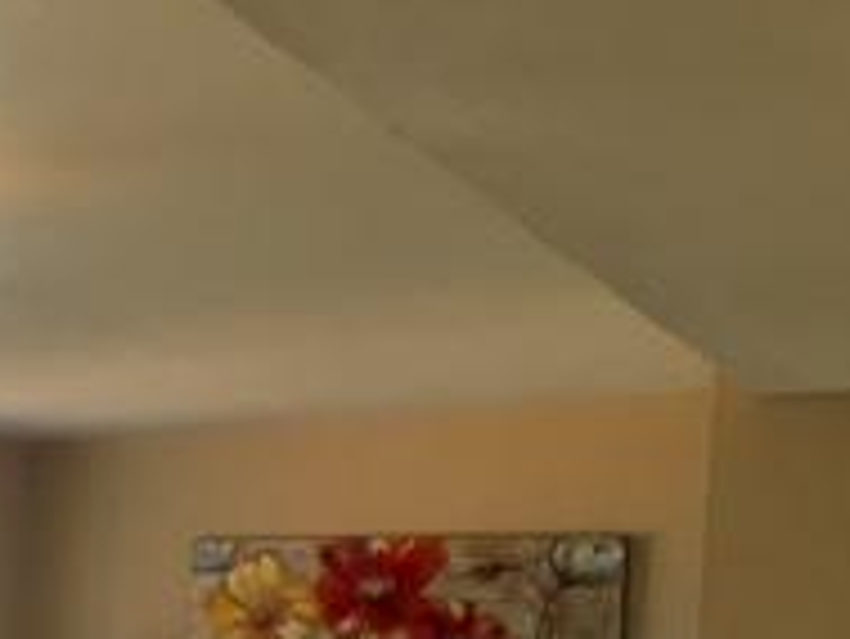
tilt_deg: -5.9
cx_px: -270
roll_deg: -1.5
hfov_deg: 18.5
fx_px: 2408
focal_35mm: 98
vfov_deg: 14.3
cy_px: 891
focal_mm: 4.15
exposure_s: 1/30
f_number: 2.2
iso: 25
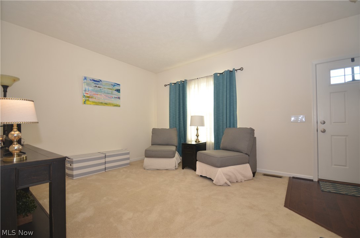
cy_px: 119
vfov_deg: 77.1
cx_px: 180
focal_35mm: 15
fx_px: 150
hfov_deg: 100.5
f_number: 5
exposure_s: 1/60
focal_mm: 10
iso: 200
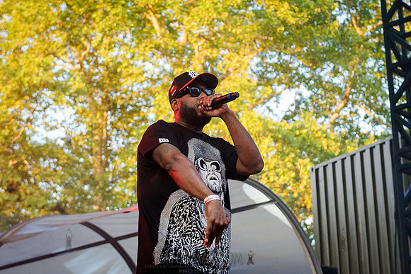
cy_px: 93
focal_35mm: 87
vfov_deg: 15.7
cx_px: 209
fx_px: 994
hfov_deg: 23.4
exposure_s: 1/500
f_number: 4.5
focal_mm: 66
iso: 2000
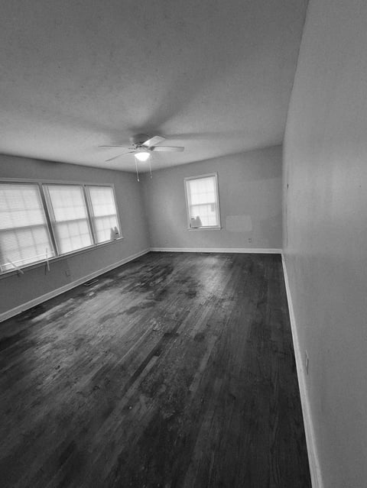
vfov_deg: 106.1
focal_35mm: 13
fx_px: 184
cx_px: 184
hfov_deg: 90.0
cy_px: 244
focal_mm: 1.74
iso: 500
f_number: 2.2
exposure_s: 1/60.2
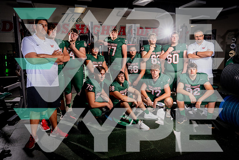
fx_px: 170
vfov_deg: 50.2
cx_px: 120
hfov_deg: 70.1
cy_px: 80
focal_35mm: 26
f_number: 5.6
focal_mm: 25
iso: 200
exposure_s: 1/250
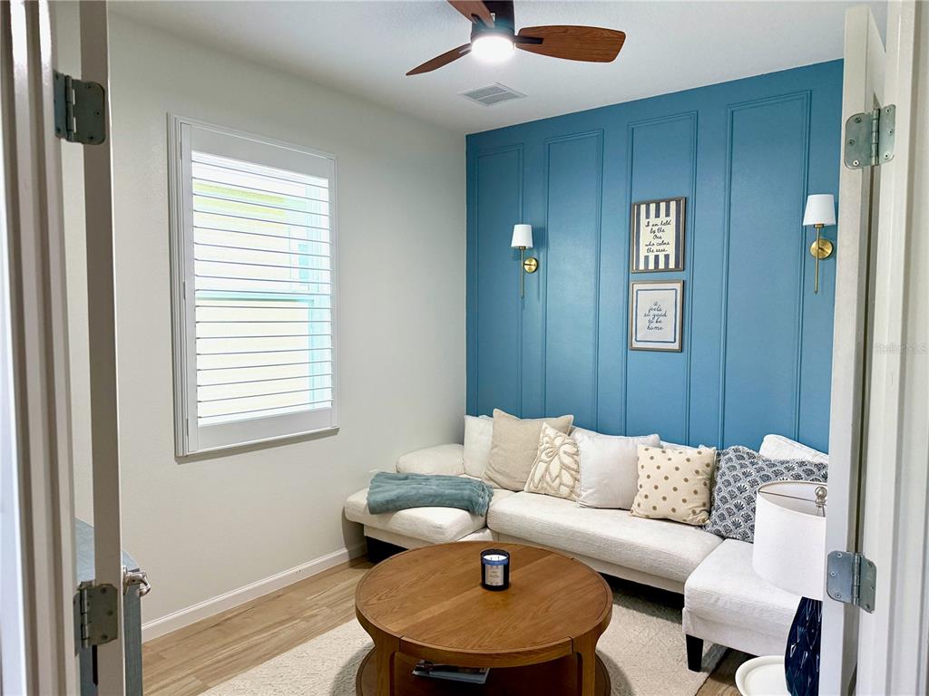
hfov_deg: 71.6
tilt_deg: -3.3
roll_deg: -0.7
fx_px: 644
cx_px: 464
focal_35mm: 24
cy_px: 348
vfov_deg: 56.8
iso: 200
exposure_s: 1/105
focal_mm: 6.76
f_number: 1.78
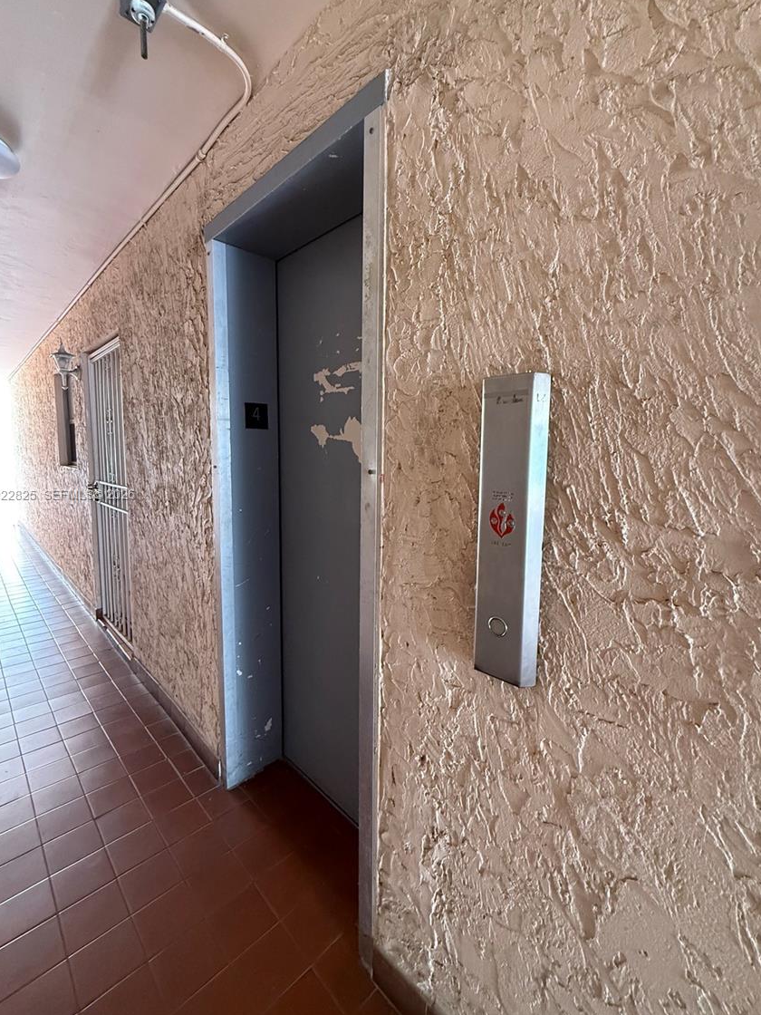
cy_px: 496
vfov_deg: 98.2
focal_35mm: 15
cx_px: 375
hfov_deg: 81.7
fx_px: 440
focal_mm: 2.22
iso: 640
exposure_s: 1/60
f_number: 2.2
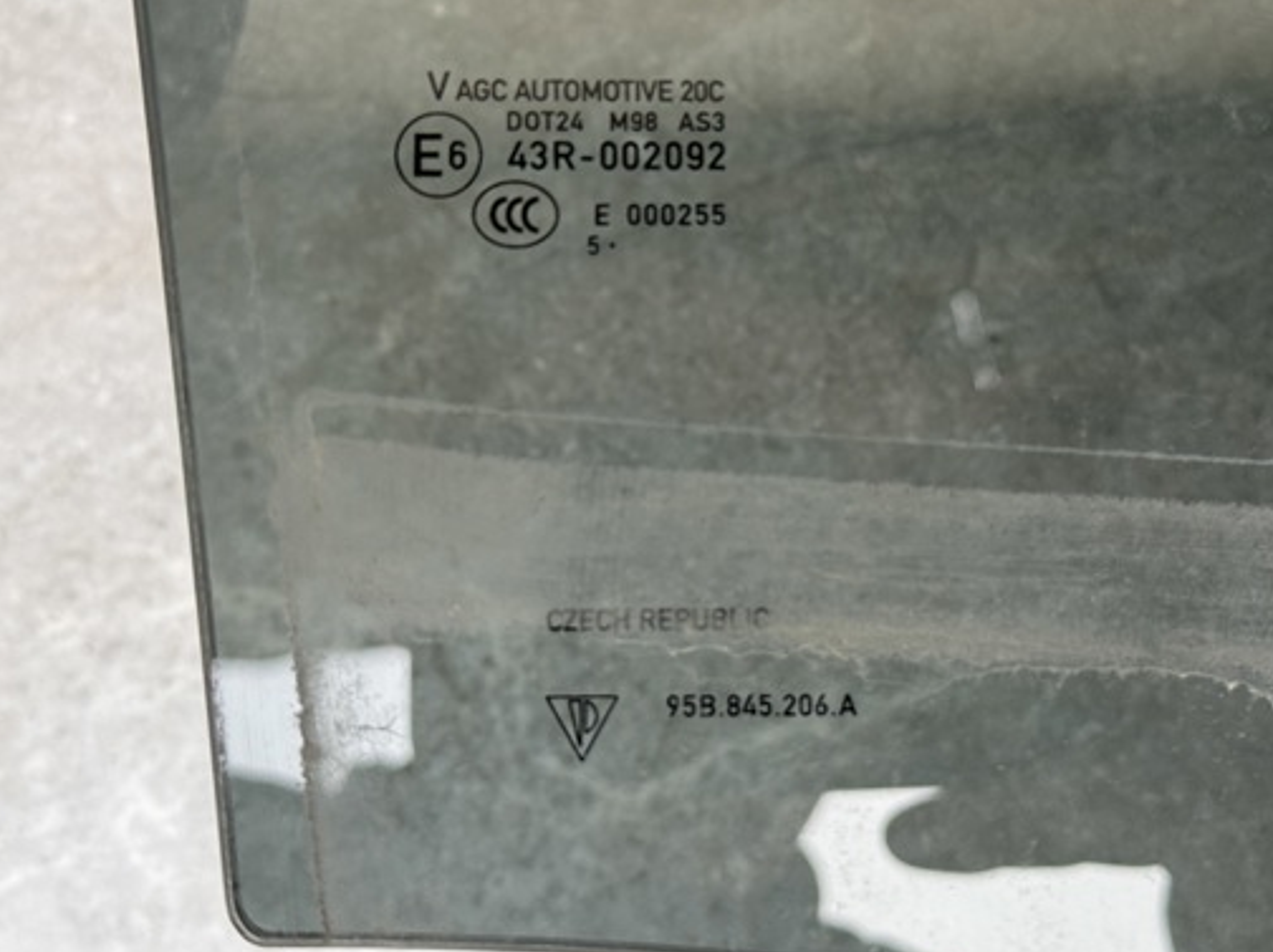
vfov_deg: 24.0
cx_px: 687
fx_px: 2241
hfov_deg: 31.7
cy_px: 415
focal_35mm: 61
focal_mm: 6.76
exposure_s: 1/60
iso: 100
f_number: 1.78
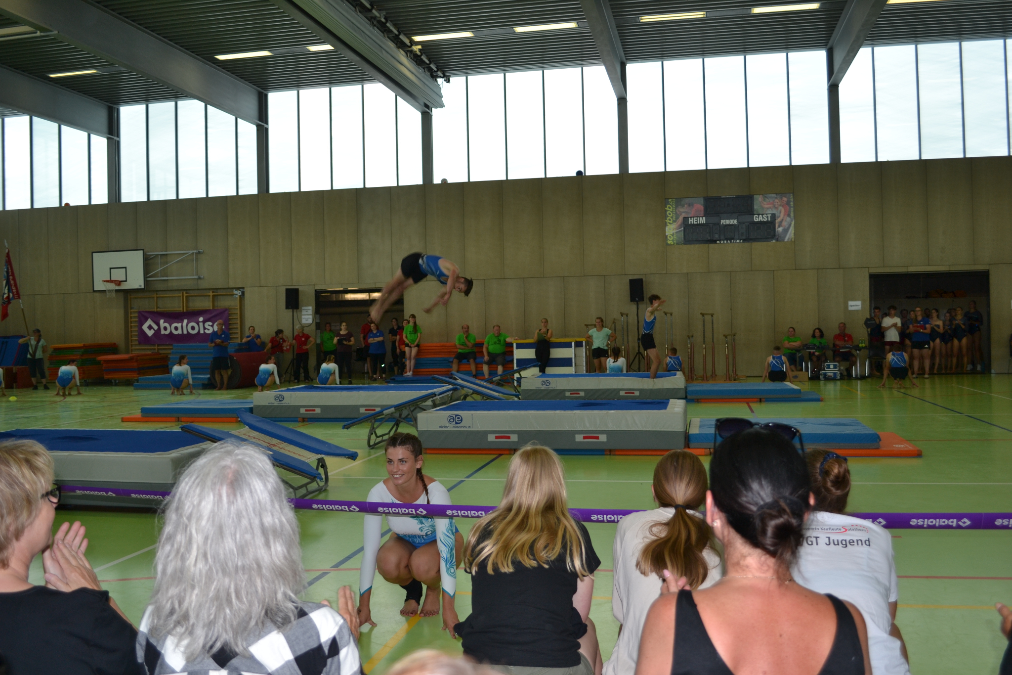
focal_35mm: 33
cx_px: 506
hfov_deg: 57.2
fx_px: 928
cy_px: 338
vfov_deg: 40.0
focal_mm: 22
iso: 140
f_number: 4
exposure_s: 1/125
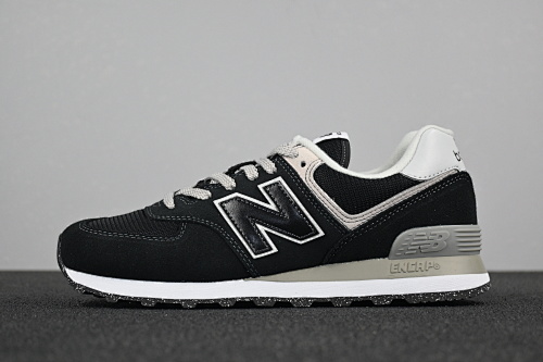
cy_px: 181
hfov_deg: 35.1
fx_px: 859
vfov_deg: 23.8
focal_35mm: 57
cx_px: 272
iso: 800
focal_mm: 38
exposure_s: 1/125
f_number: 5.6
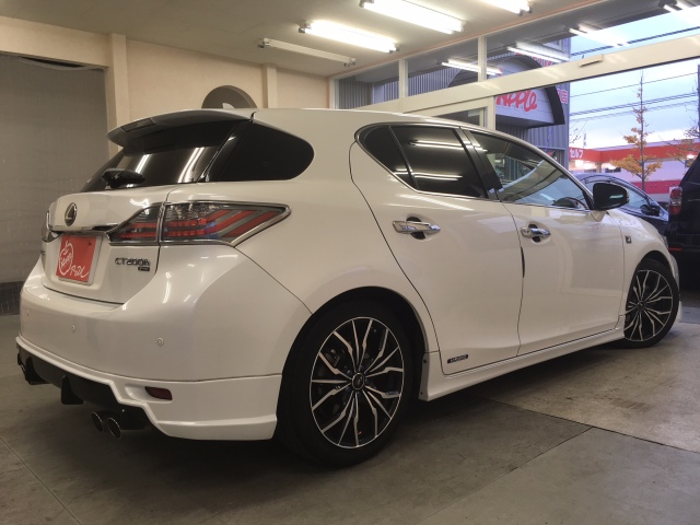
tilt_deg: -6.0
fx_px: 586
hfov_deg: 61.7
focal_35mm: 29
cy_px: 262
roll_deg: +0.7
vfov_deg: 48.2
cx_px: 350
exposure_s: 1/50
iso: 32
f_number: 2.2
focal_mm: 4.15
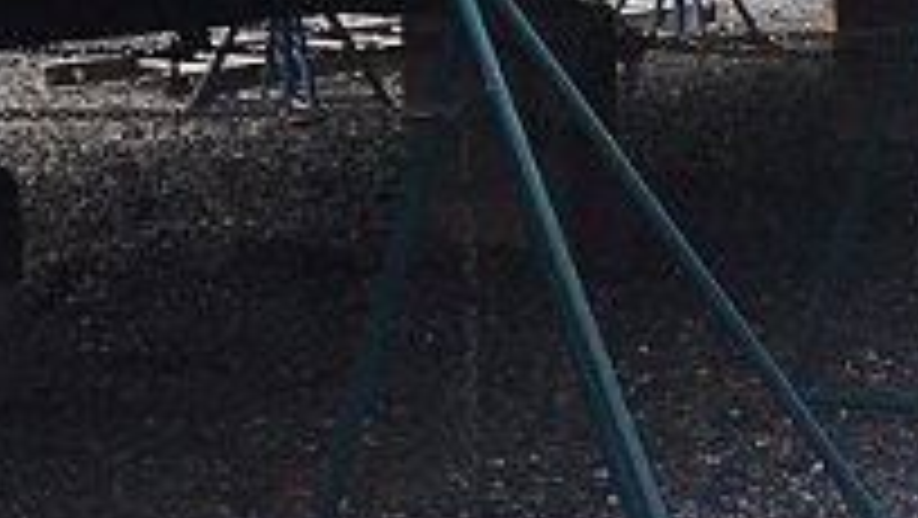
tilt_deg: -17.9
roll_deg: -3.8
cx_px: 1395
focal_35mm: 157
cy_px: 1347
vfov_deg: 7.2
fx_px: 3824
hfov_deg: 12.9
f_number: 2.2
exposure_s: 1/725
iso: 25
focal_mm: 4.15
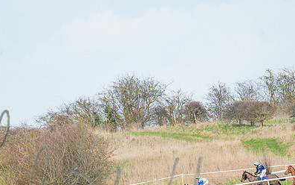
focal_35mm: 1232
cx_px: 137
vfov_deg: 1.1
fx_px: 9904
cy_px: 145
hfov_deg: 1.7
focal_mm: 400
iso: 1000
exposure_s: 1/2000
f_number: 4.5
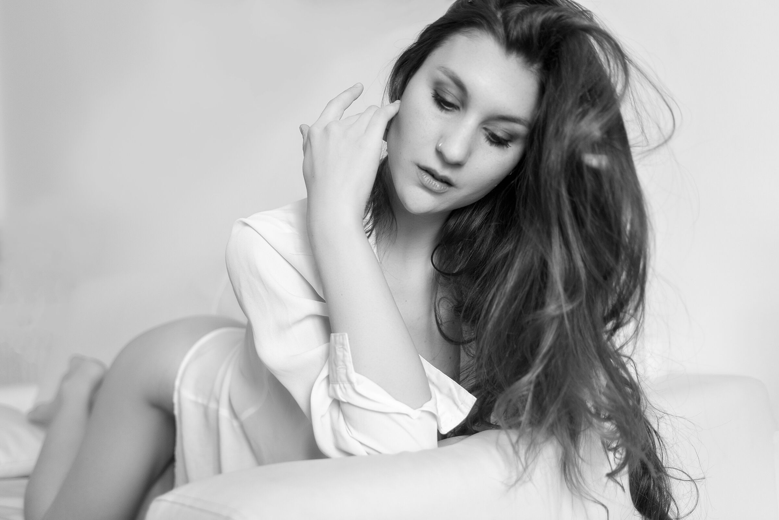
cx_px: 390
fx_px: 865
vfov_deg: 33.4
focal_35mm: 40
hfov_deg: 48.5
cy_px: 260
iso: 400
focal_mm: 40
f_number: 2.8
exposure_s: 1/100
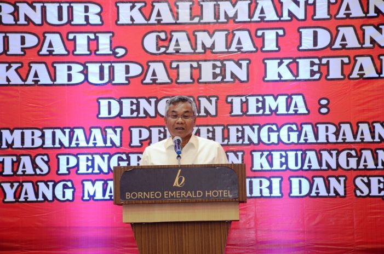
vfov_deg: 9.6
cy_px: 127
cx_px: 192
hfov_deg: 14.4
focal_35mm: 142
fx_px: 1517
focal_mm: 95
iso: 1250
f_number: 7.1
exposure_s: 1/13
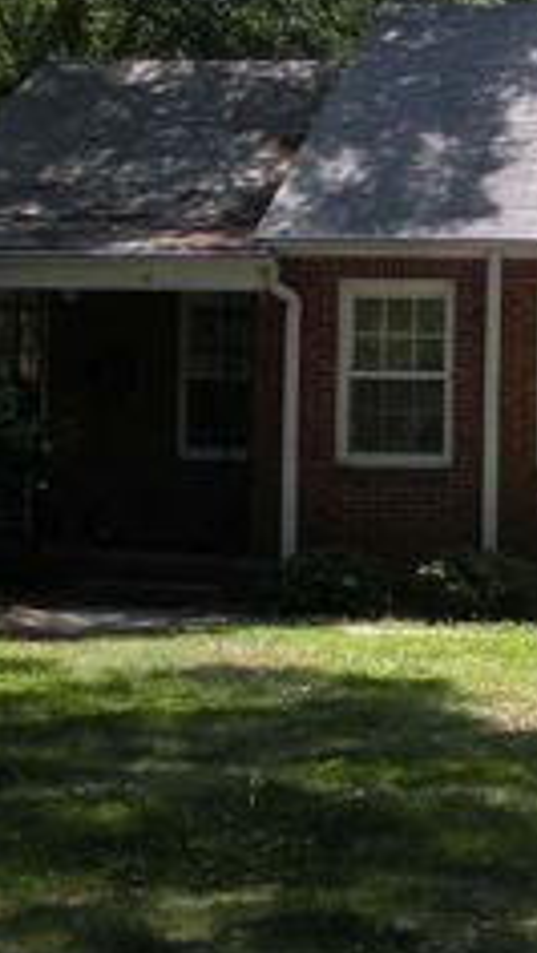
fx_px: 2098
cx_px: 900
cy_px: 406
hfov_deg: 13.4
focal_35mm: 83
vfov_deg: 25.6
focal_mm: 6.3
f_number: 3.5
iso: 64
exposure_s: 1/262
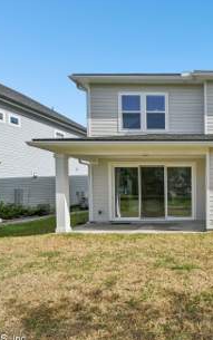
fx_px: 223
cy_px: 176
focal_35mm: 24
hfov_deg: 45.2
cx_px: 201
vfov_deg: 74.7
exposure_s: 1/1250
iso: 400
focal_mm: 10
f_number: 8
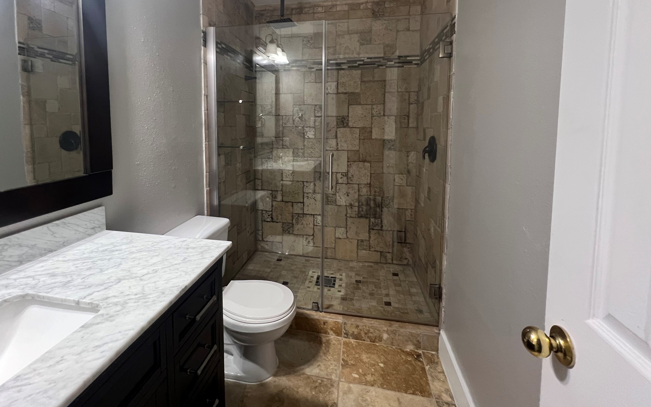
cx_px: 302
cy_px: 147
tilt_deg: -5.5
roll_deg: -0.2
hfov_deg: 101.3
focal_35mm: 15
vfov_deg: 73.2
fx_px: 266
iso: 400
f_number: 1.8
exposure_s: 1/60
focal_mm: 1.57
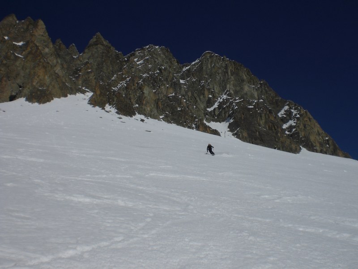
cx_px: 179
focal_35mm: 38
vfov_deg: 37.7
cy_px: 134
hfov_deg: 49.0
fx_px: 393
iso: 50
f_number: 4.4
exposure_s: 1/2000
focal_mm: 6.3
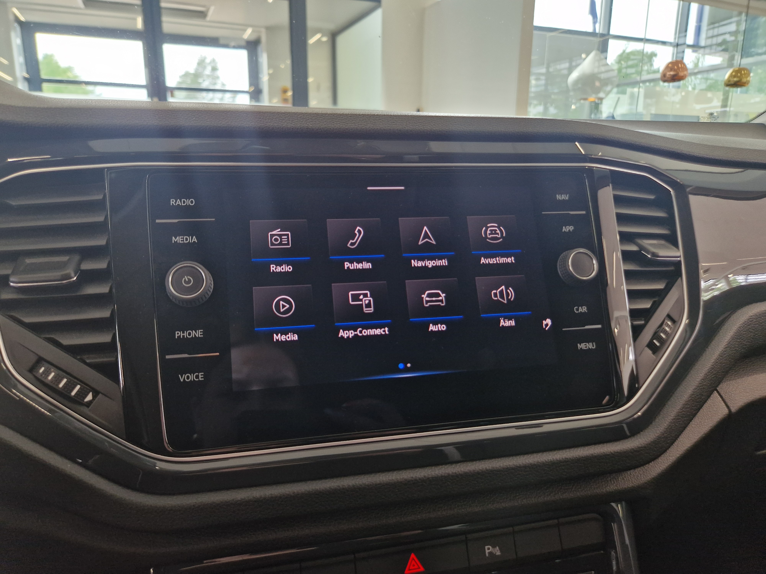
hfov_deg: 73.9
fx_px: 509
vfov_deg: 58.9
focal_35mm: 23
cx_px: 383
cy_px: 287
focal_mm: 5.4
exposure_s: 1/180
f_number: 1.8
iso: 160
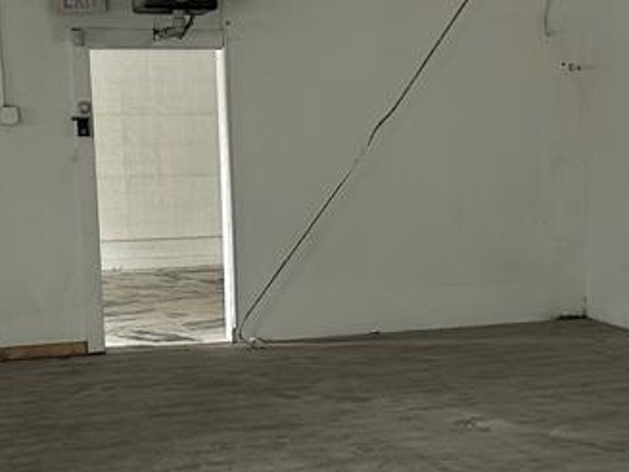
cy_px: 322
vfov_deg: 19.6
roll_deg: +1.0
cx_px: 382
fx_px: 1363
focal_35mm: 75
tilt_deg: -8.6
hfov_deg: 25.9
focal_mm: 6.86
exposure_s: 1/71
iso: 250
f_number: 1.78
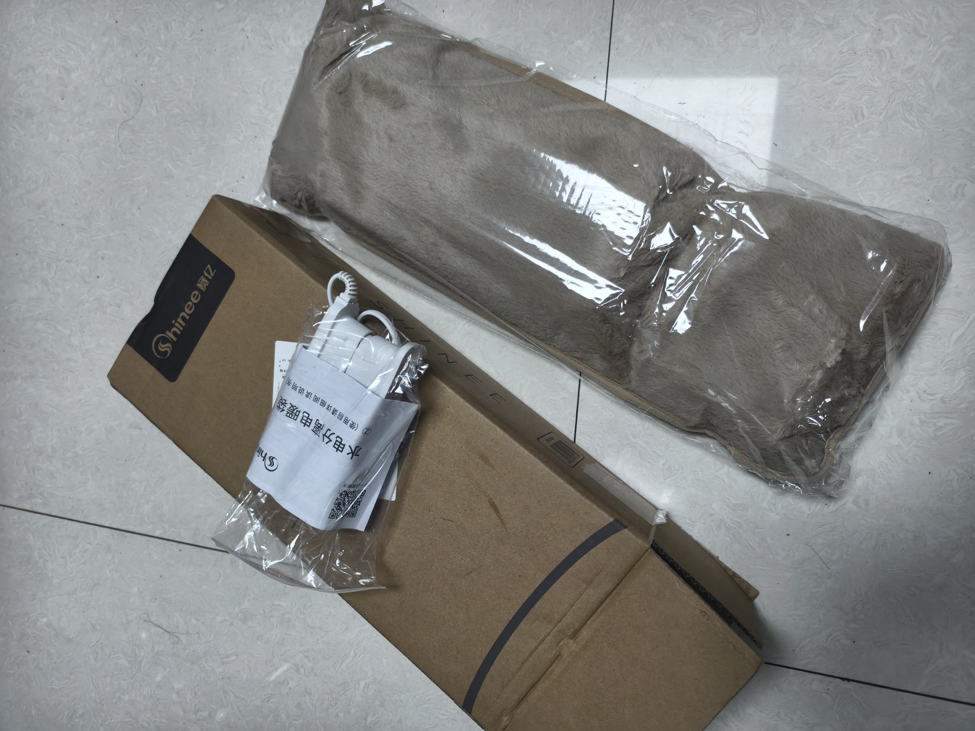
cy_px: 366
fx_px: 648
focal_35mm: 23
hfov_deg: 73.9
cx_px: 488
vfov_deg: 58.9
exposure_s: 1/100
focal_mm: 5.6
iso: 330
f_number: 1.57
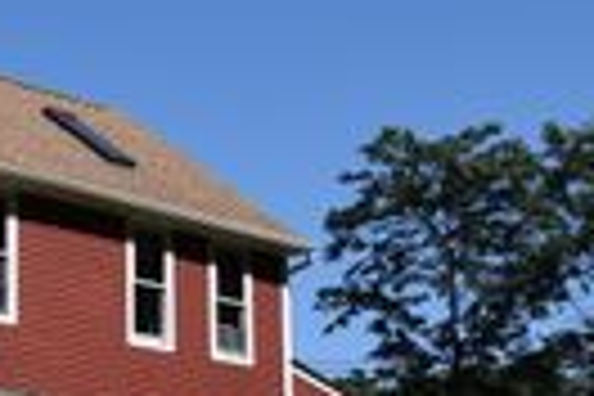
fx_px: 1881
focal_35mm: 114
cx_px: -292
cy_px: 407
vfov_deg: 11.9
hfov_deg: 16.4
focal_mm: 20
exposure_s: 1/500
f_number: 9
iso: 200
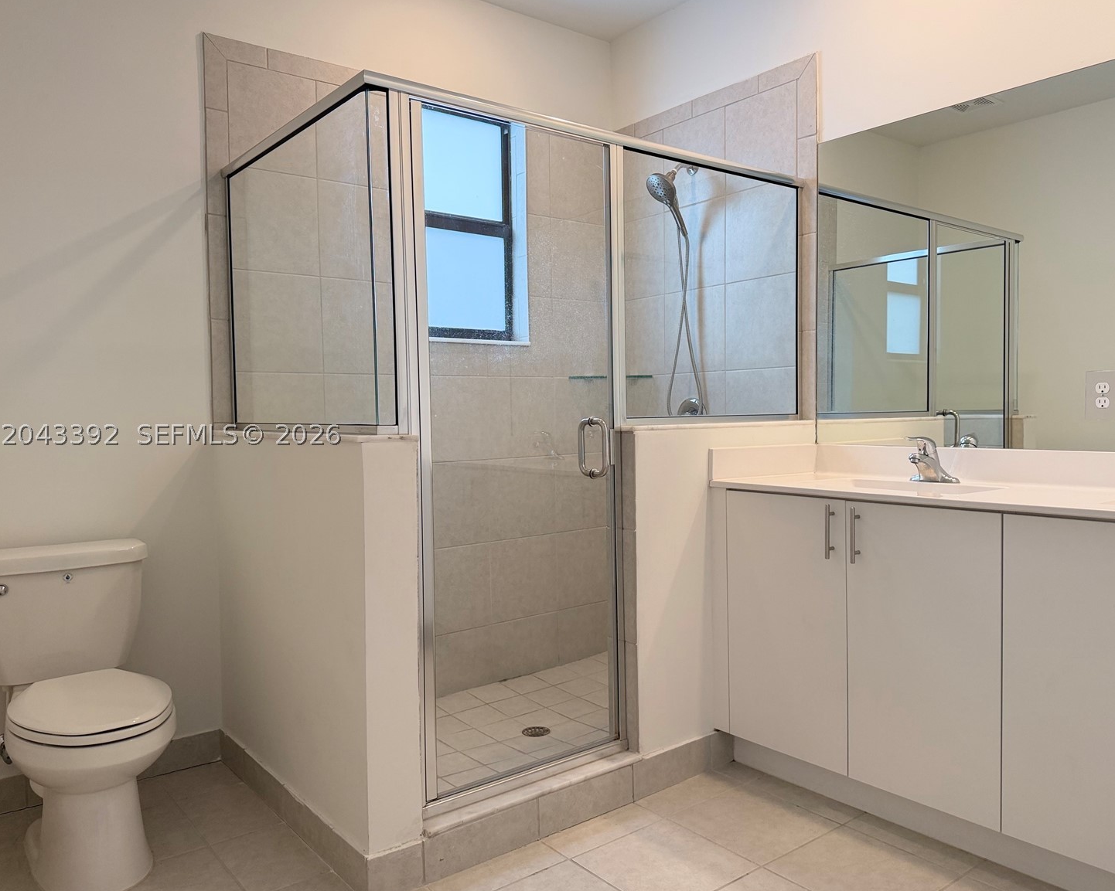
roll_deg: +0.2
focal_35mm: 26
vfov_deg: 54.9
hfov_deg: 66.0
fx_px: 858
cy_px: 434
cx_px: 578
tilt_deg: -1.7
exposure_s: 1/204
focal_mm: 6.76
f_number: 1.78
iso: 125
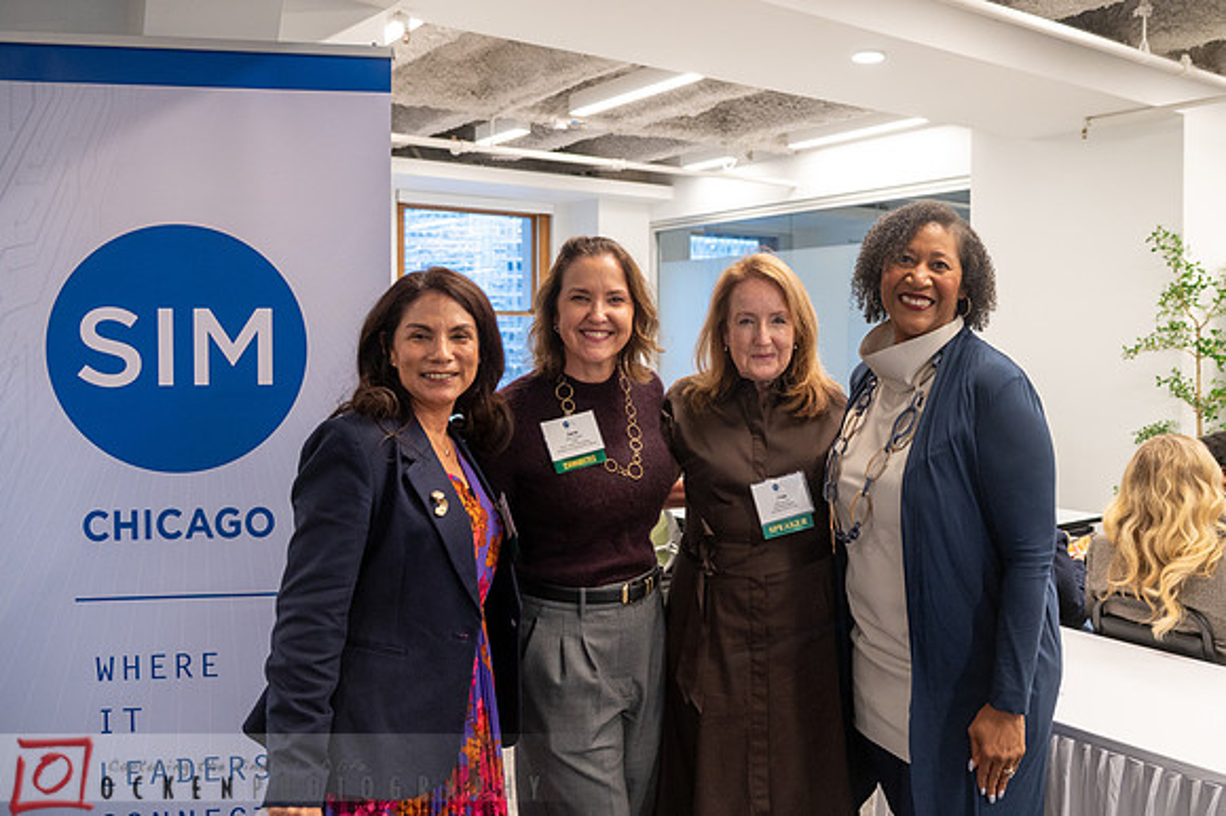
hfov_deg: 59.3
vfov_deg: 41.7
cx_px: 713
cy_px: 375
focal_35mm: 31
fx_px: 1069
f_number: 4
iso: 1600
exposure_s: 1/80
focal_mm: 27
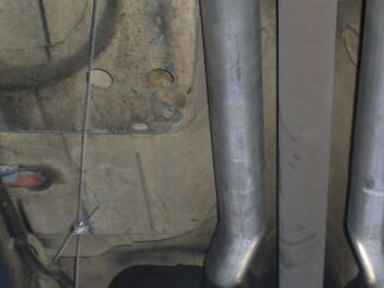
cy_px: -22
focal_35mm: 95
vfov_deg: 15.2
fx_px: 1054
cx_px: 268
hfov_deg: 20.6
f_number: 3.1
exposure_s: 1/30
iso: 69
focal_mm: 6.3
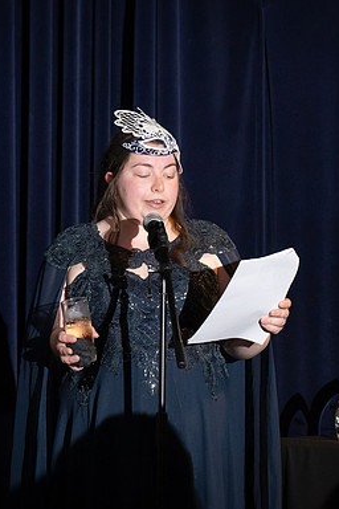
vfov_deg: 6.1
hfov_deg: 4.0
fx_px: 4802
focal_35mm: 340
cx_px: 155
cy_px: 254
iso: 2500
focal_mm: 150
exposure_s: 1/200
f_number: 5
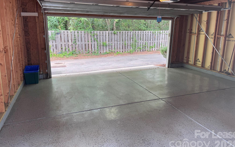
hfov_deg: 70.4
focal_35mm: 26
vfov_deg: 47.4
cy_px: 63
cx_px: 120
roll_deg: -1.1
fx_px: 166
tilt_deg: -11.8
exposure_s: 1/121
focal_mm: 6.76
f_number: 1.78
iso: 100
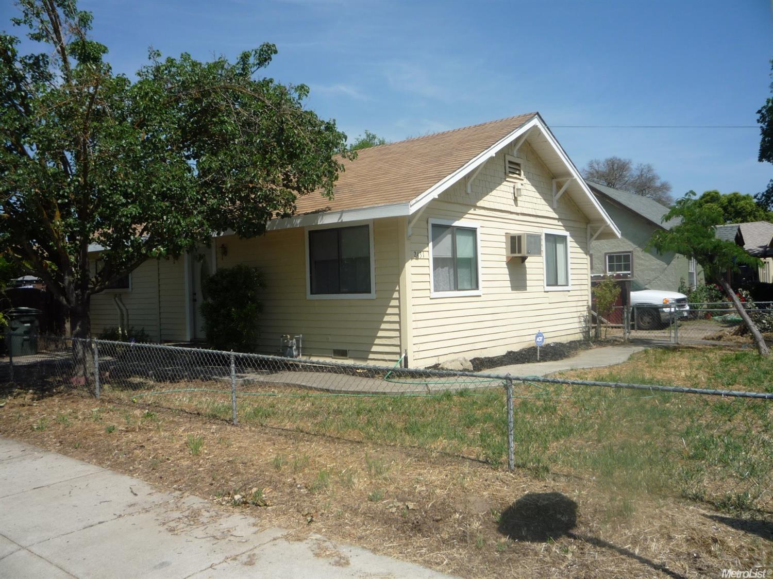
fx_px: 670
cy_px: 290
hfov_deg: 60.0
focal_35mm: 30
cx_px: 386
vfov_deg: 46.8
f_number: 5.6
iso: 100
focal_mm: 5.2
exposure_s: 1/500
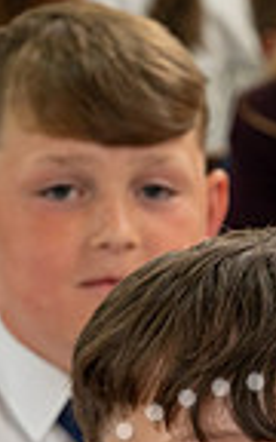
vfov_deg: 5.5
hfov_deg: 3.4
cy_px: 657
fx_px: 4585
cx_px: 285
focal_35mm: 381
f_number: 8
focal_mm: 120
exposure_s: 1/80
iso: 1000
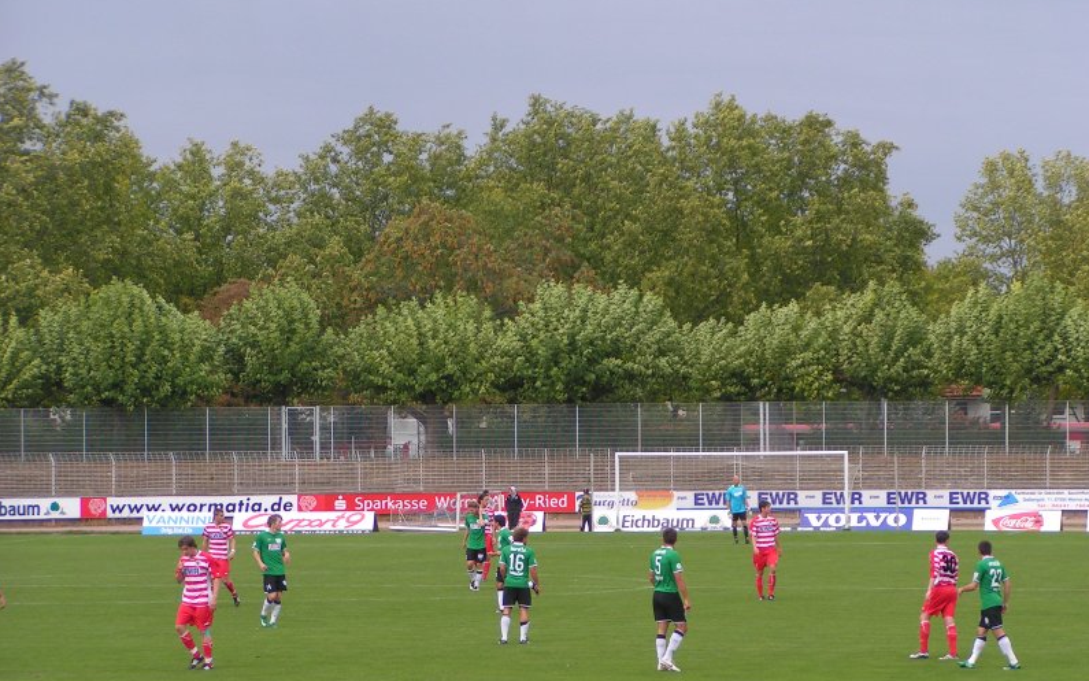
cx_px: 545
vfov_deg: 9.0
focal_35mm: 145
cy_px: 401
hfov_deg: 14.4
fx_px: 4304
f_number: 3.5
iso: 50
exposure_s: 1/400
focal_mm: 20.9
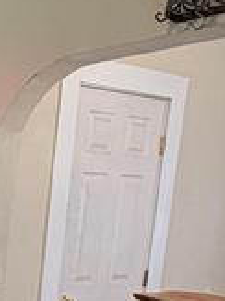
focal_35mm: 66
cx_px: -156
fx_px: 573
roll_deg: -3.4
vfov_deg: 28.1
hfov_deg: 18.4
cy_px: 283
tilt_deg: -9.5
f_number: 2.2
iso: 160
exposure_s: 1/60
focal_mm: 2.22
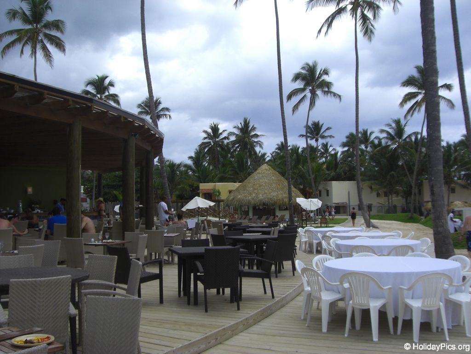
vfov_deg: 37.7
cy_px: 177
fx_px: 517
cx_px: 236
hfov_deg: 49.0
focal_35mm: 38
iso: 64
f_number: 8
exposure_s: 1/125
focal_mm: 6.2
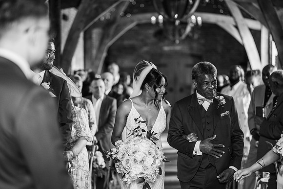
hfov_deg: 23.9
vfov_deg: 16.1
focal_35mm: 85
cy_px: 94
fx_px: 668
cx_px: 142
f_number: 1.8
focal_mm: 85
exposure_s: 1/200
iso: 900
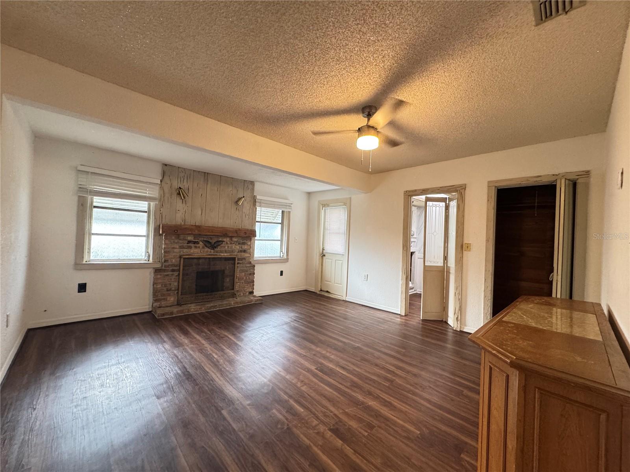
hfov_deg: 102.1
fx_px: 255
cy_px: 236
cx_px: 315
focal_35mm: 14
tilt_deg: +0.9
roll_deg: -3.0
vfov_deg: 85.7
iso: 400
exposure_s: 1/60
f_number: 2.2
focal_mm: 2.22
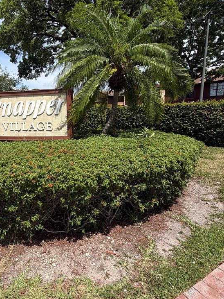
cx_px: 55
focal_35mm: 23
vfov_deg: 73.8
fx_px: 198
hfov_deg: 55.9
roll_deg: +1.5
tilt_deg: -6.4
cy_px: 138
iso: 25
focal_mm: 2.22
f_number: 2.2
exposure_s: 1/770
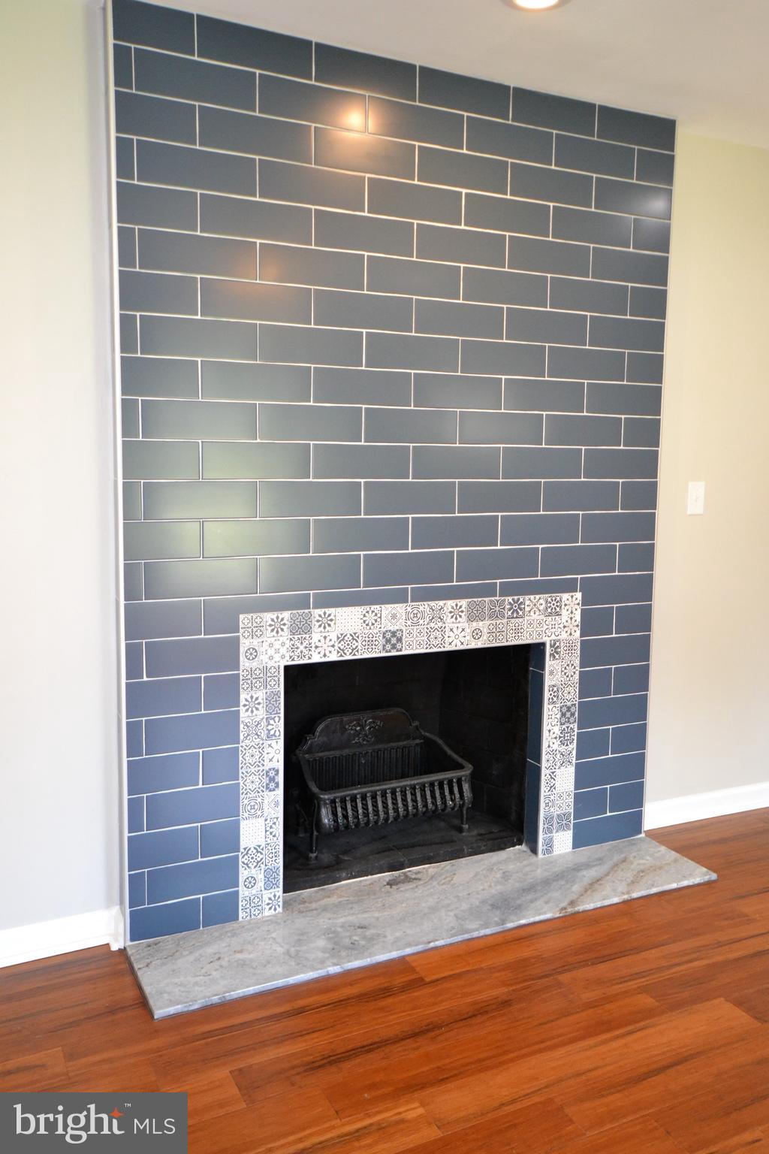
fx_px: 961
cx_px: 384
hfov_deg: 43.6
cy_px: 577
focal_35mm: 30
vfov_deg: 61.9
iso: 2000
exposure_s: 1/60
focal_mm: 20
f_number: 5.6
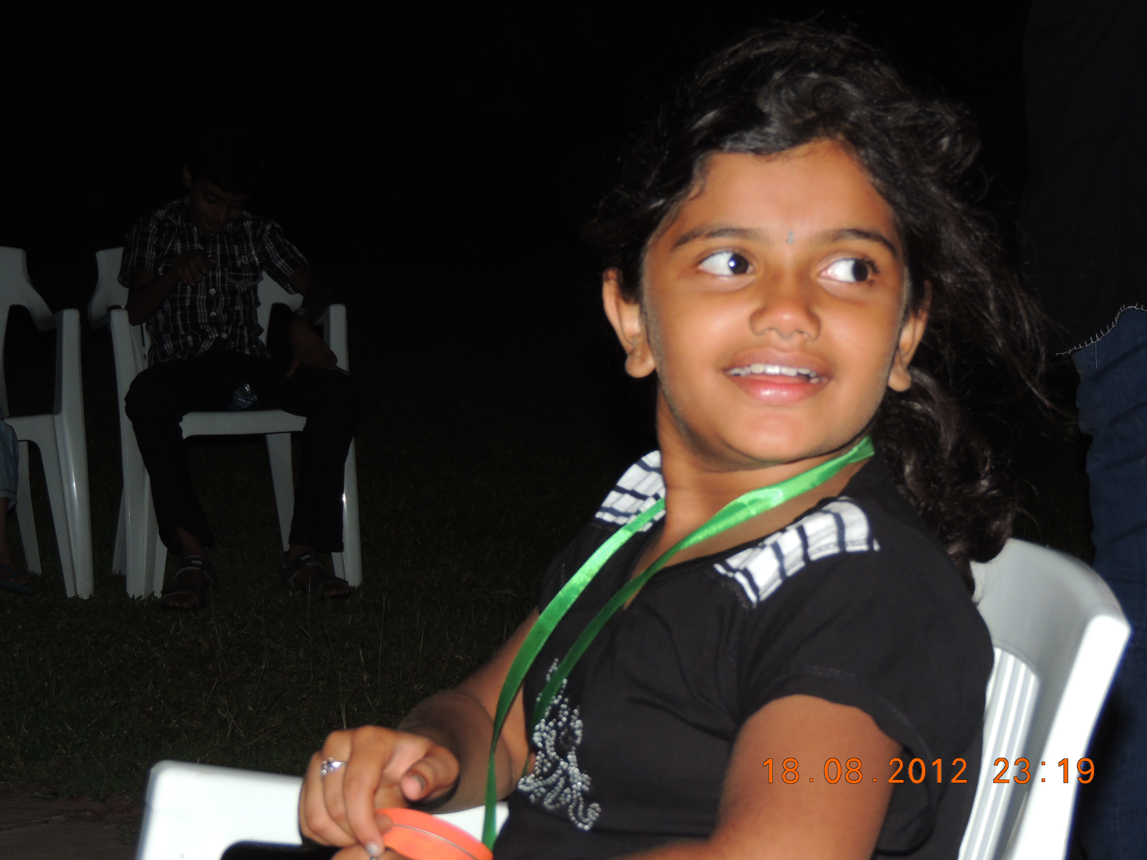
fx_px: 3313
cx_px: 574
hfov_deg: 19.6
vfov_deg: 14.8
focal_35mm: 100
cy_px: 430
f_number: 4.1
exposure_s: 1/60
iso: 200
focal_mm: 17.8
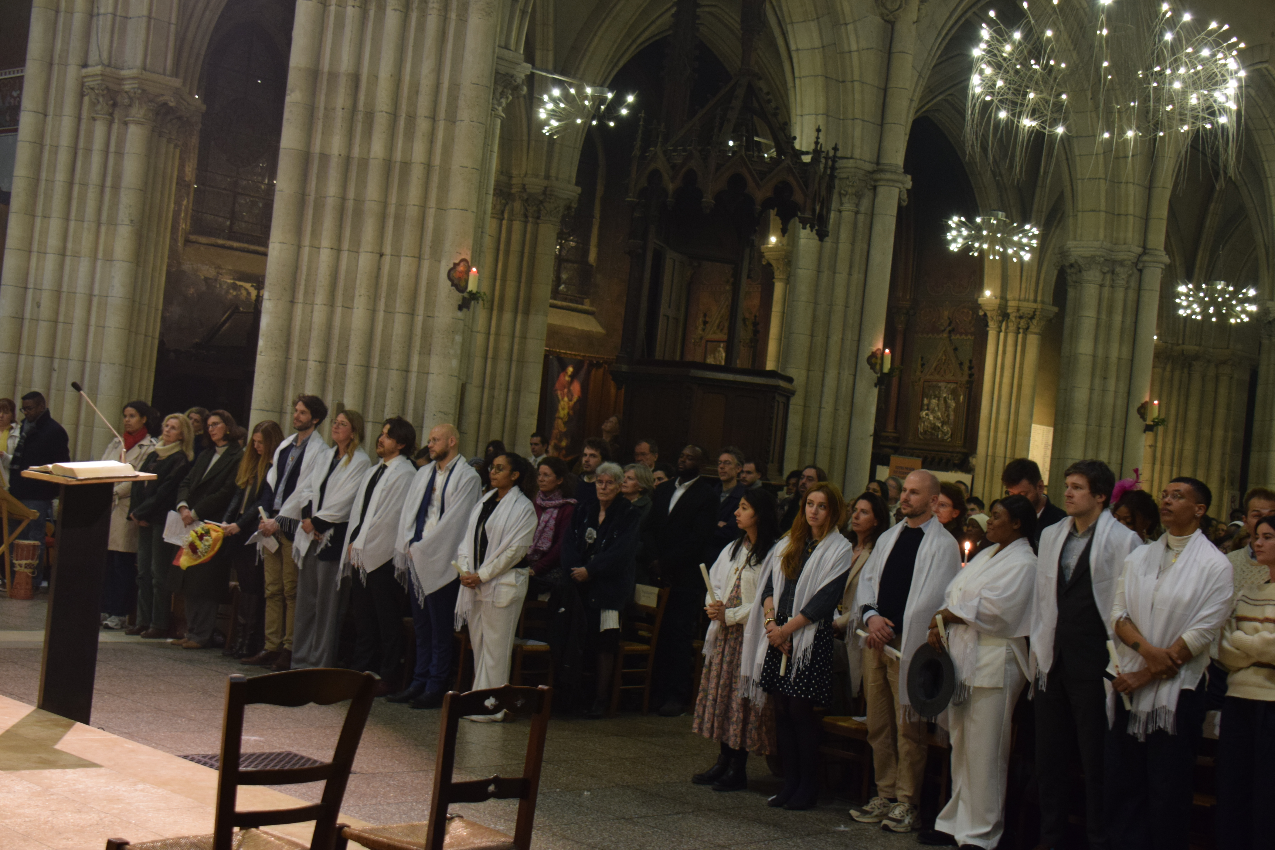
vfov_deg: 26.5
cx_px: 638
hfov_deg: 38.9
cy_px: 425
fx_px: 1806
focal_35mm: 51
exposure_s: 1/8
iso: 1000
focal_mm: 34
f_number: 4.5
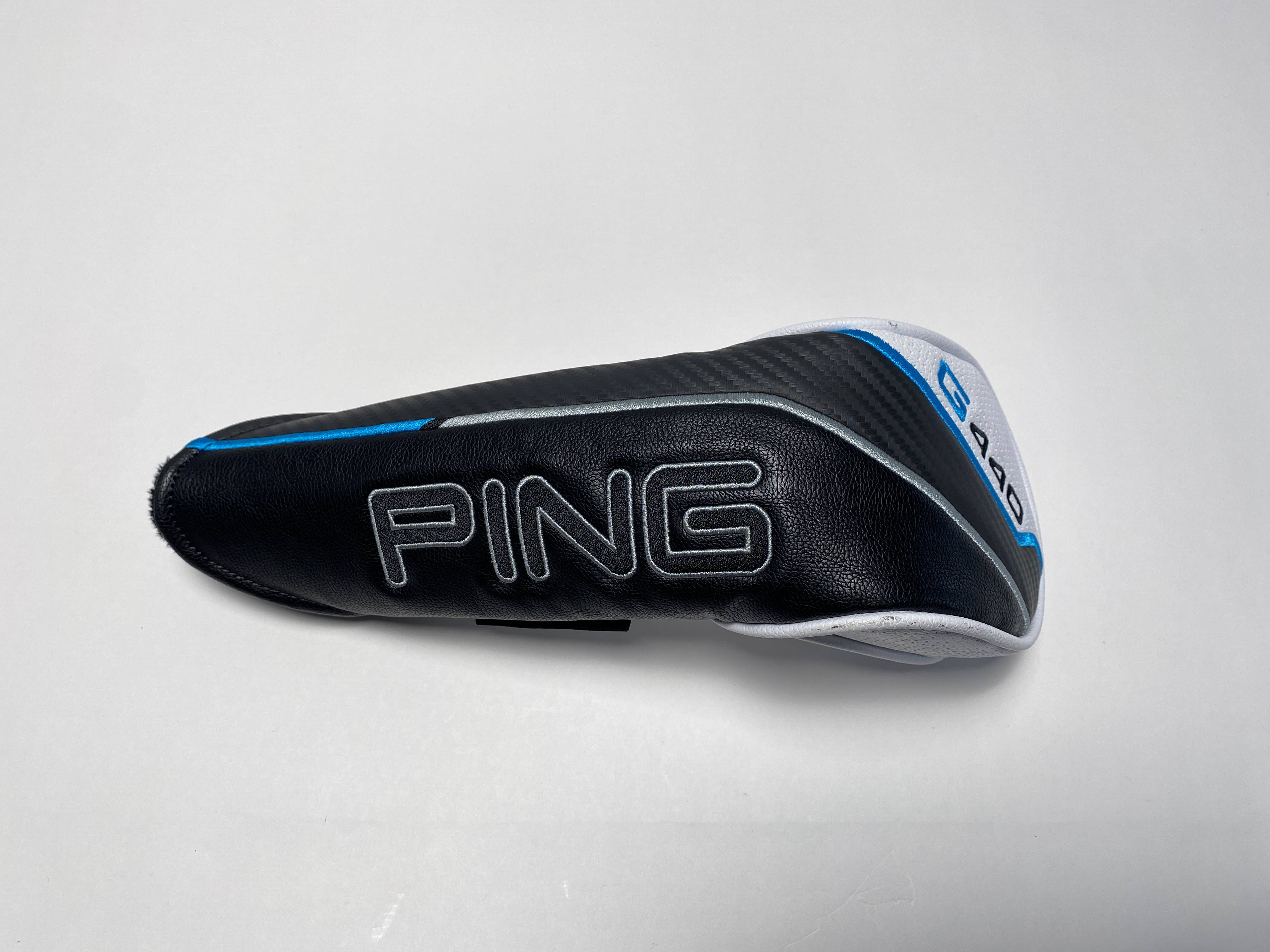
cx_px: 635
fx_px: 954
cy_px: 476
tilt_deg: -68.7
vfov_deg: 53.1
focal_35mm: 26
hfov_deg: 67.3
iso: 32
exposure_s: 1/465
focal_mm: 4.25
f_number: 1.8
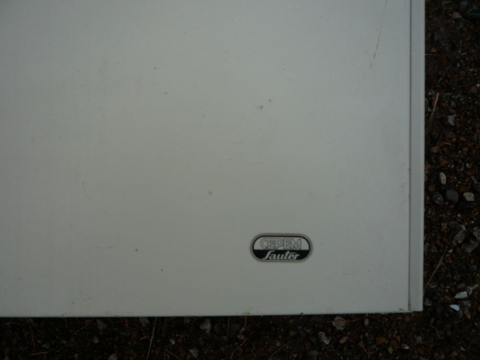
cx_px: 240
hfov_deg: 60.0
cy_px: 180
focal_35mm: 30
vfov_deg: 46.8
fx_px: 416
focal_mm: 5.2
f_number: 4
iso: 100
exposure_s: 1/320
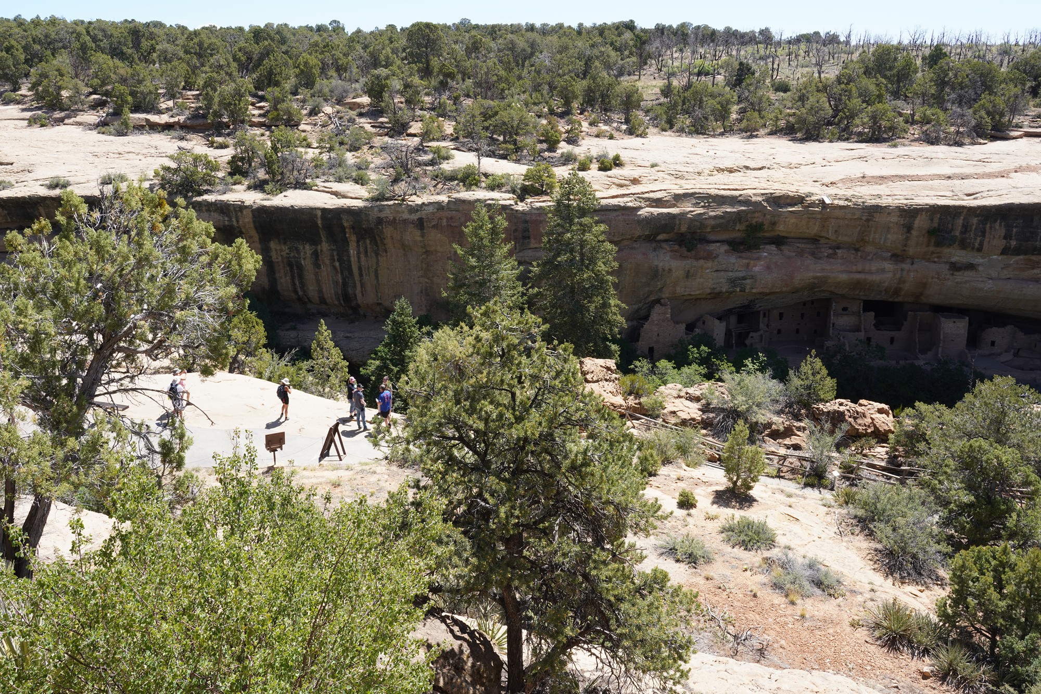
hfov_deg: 57.2
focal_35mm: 33
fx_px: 954
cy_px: 347
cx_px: 520
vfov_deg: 40.0
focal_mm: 33
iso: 250
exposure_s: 1/100
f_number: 14
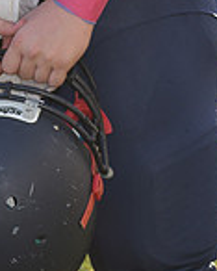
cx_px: -79
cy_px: -262
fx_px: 3136
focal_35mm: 391
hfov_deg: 3.9
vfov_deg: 4.9
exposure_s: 1/125
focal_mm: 70
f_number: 5.6
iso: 100
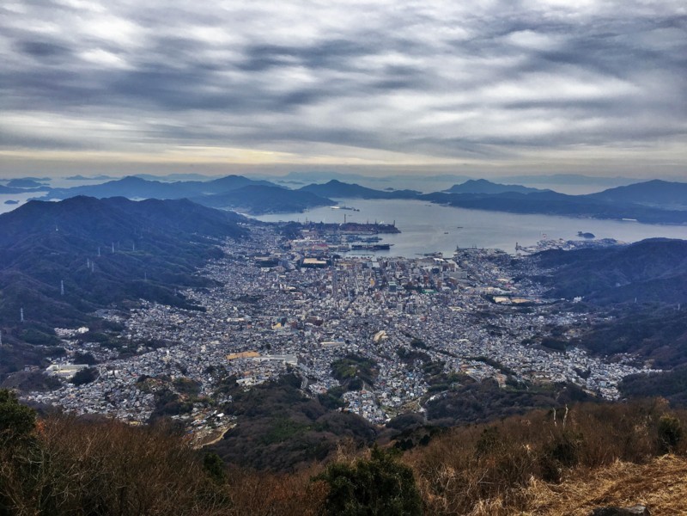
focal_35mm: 29
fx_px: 576
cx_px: 344
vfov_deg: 48.2
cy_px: 258
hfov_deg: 61.7
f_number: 2.2
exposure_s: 1/179
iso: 25
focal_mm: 4.15
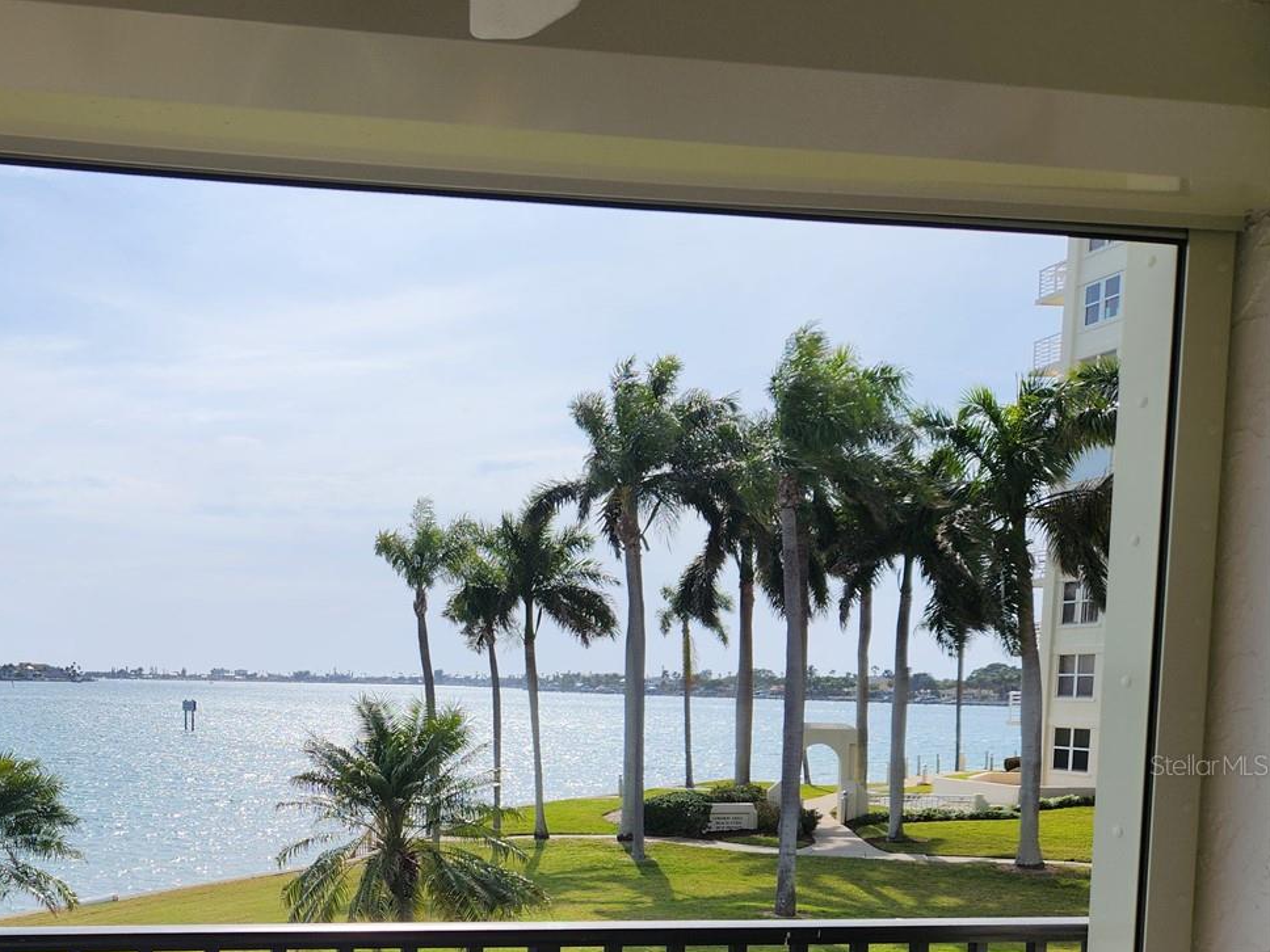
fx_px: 1394
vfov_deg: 36.4
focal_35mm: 38
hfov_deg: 46.0
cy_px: 764
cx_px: 224
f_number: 1.8
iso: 20
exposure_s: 1/3667
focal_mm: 5.4
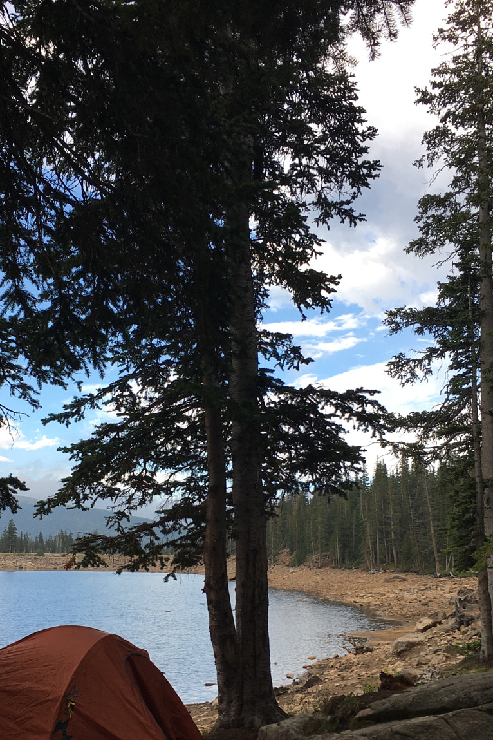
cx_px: 176
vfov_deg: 46.0
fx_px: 863
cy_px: 466
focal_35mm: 42
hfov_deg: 31.7
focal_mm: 4.15
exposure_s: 1/388
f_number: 2.2
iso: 25
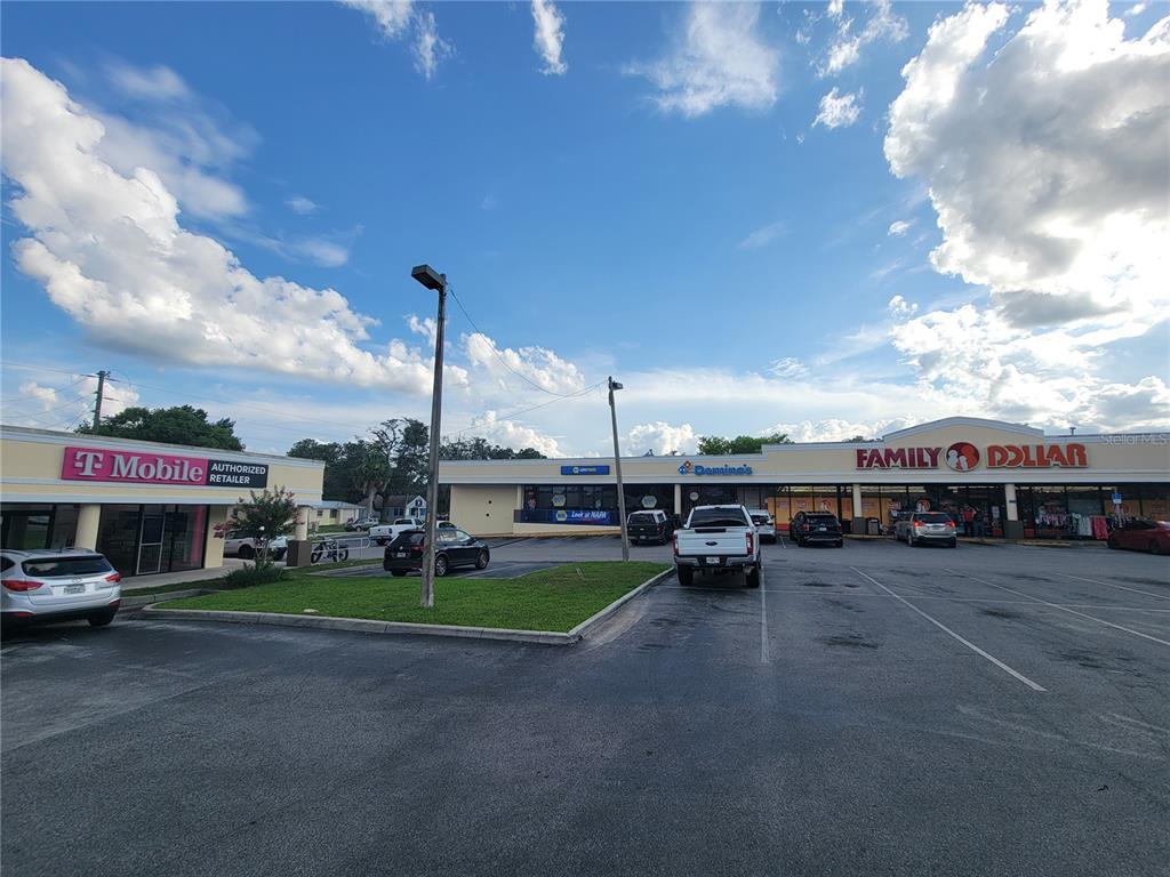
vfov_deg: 89.9
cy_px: 438
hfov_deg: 106.2
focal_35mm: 13
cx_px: 585
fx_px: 439
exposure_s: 1/1690
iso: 50
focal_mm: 2.2
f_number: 2.2
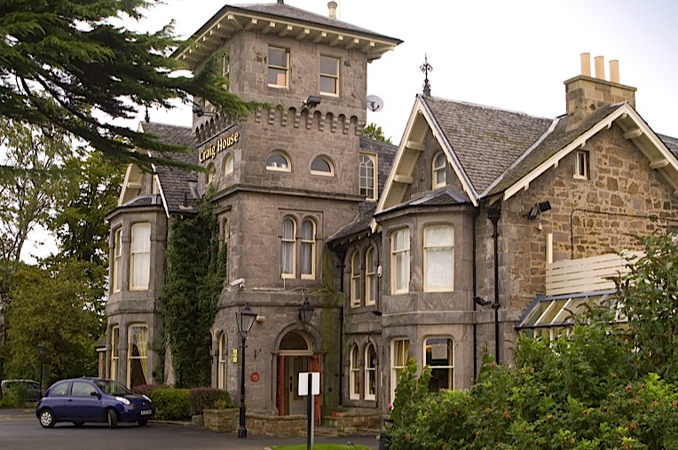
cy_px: 228
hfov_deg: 44.6
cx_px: 337
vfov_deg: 30.4
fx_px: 827
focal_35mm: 44
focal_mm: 28
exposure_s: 1/50
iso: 200
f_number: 11
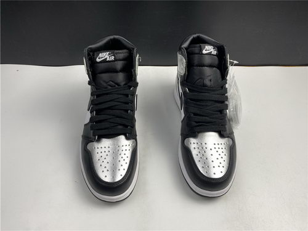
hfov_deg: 67.3
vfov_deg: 53.1
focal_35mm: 26
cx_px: 154
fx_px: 231
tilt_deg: -45.9
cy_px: 116
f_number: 1.8
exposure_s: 1/100
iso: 40
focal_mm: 4.25
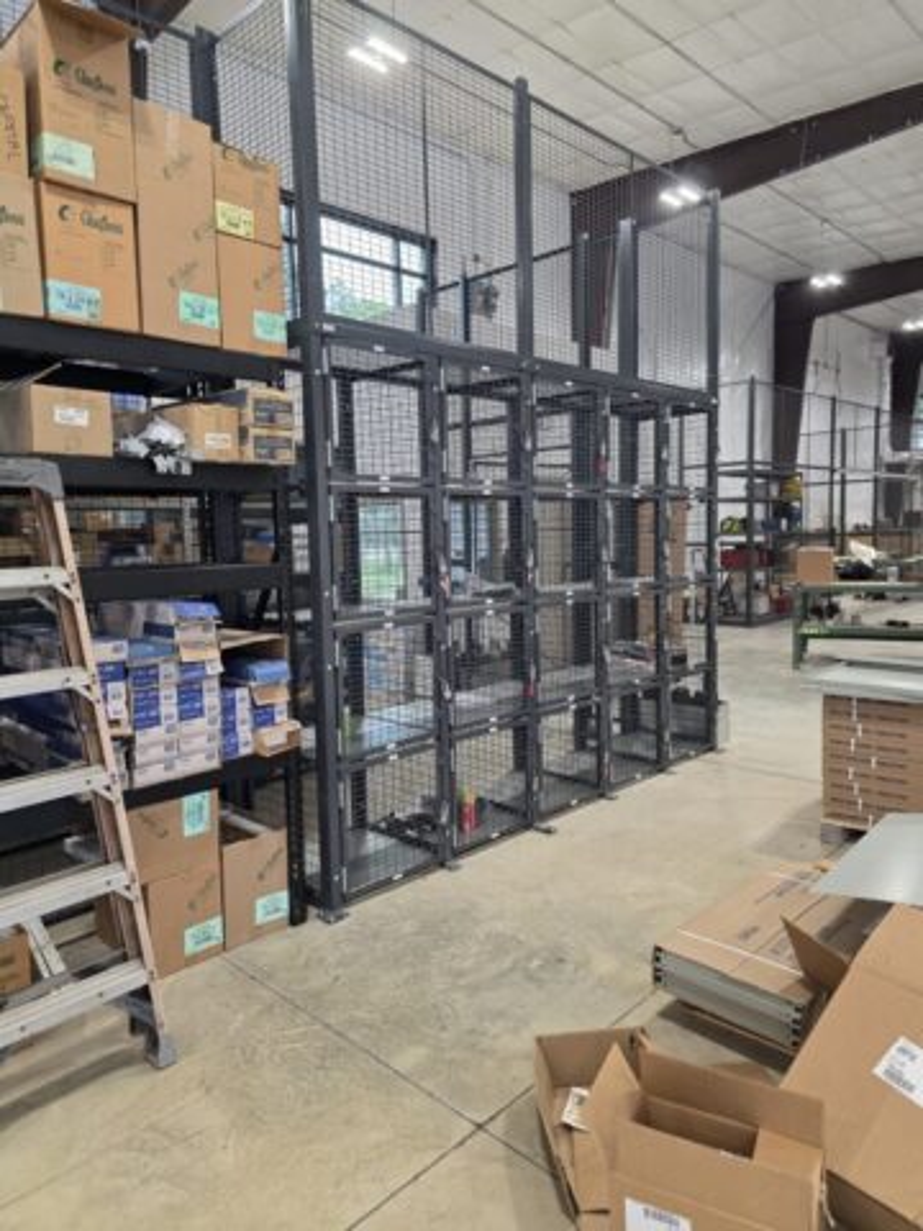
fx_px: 818
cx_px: 462
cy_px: 616
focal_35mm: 23
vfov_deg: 73.9
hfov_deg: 58.9
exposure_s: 1/120
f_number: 1.7
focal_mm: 6.3
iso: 200
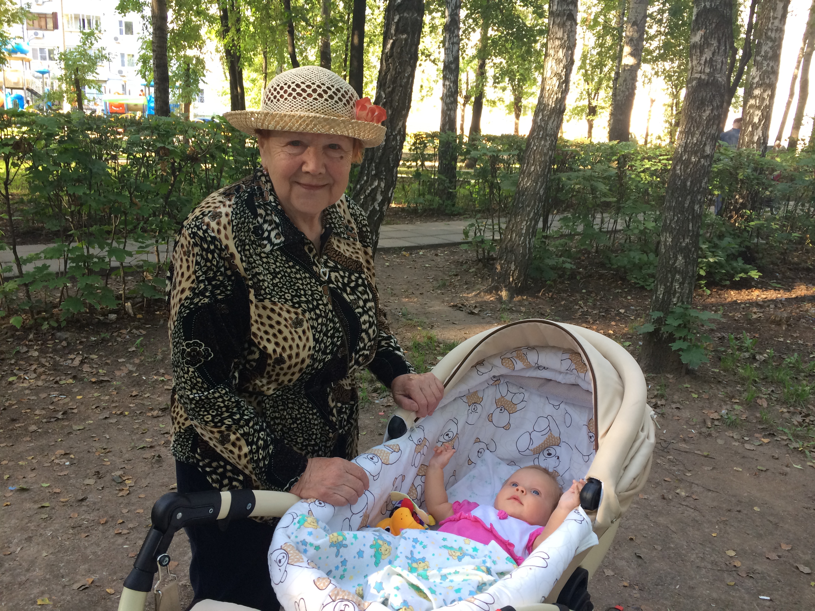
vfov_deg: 48.2
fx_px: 683
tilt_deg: -15.5
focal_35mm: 29
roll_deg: -1.5
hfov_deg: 61.7
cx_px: 408
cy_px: 306
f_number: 2.2
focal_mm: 4.15
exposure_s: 1/33
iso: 40
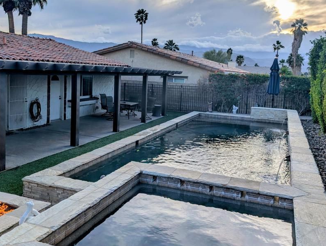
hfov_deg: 58.3
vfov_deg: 45.3
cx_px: 161
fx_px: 292
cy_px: 99
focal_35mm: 31
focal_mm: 6.9
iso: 15
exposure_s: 1/1869
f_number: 1.68
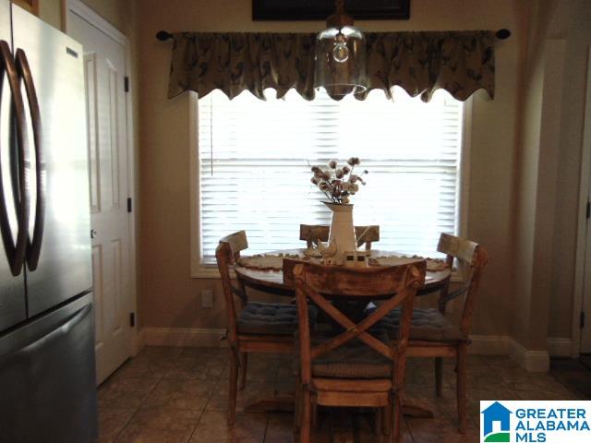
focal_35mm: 25
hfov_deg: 69.4
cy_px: 222
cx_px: 296
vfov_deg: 54.9
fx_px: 427
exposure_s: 1/30
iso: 250
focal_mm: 4.5
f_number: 3
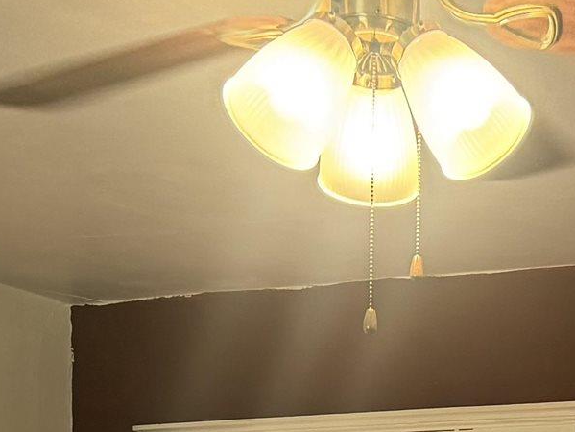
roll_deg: -2.2
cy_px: 1048
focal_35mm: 123
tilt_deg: -7.9
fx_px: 2044
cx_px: 755
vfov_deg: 10.4
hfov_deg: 15.2
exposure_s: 1/60
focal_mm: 6.76
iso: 125
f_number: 1.78
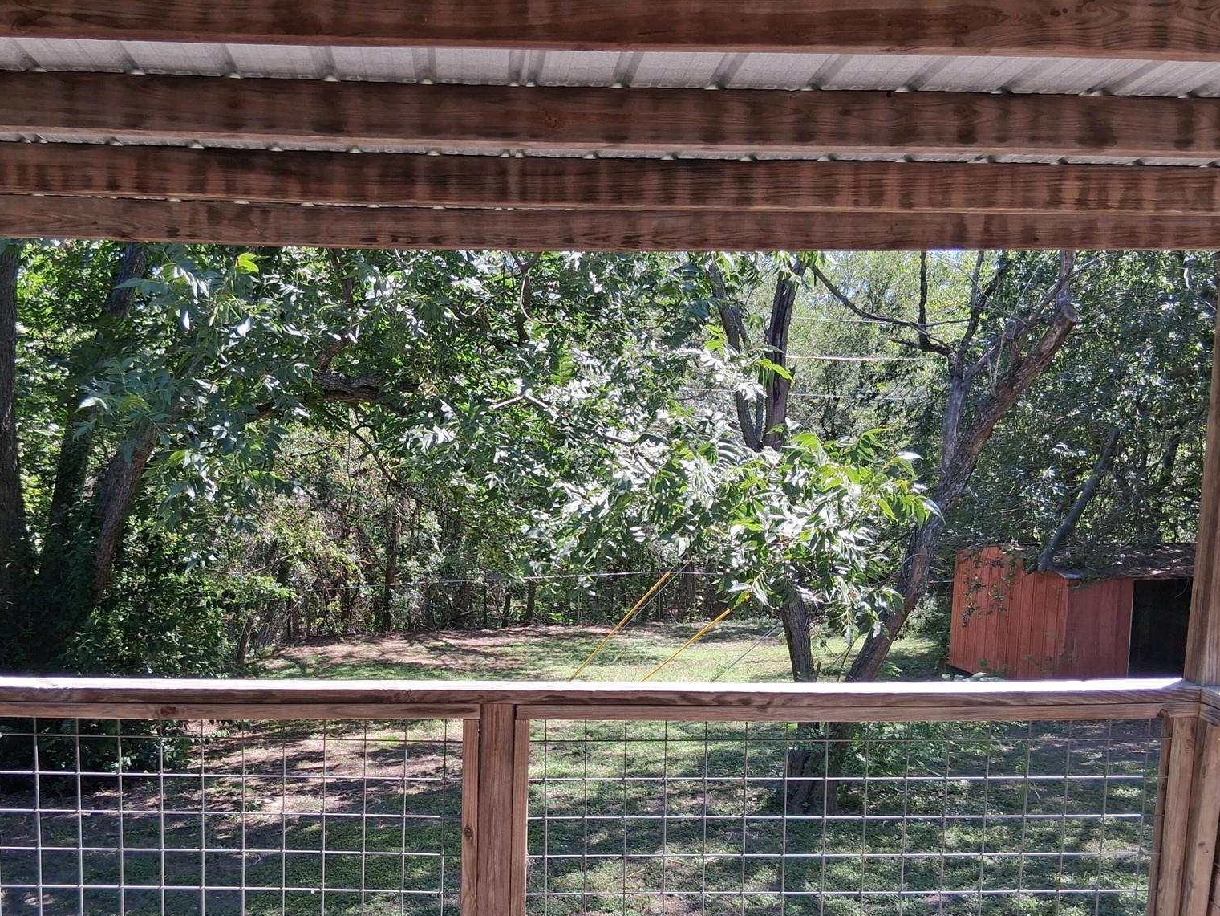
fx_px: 1234
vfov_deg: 40.3
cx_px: 483
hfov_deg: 52.2
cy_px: 588
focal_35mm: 35
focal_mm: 3.98
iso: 25
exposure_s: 1/179
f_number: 1.8
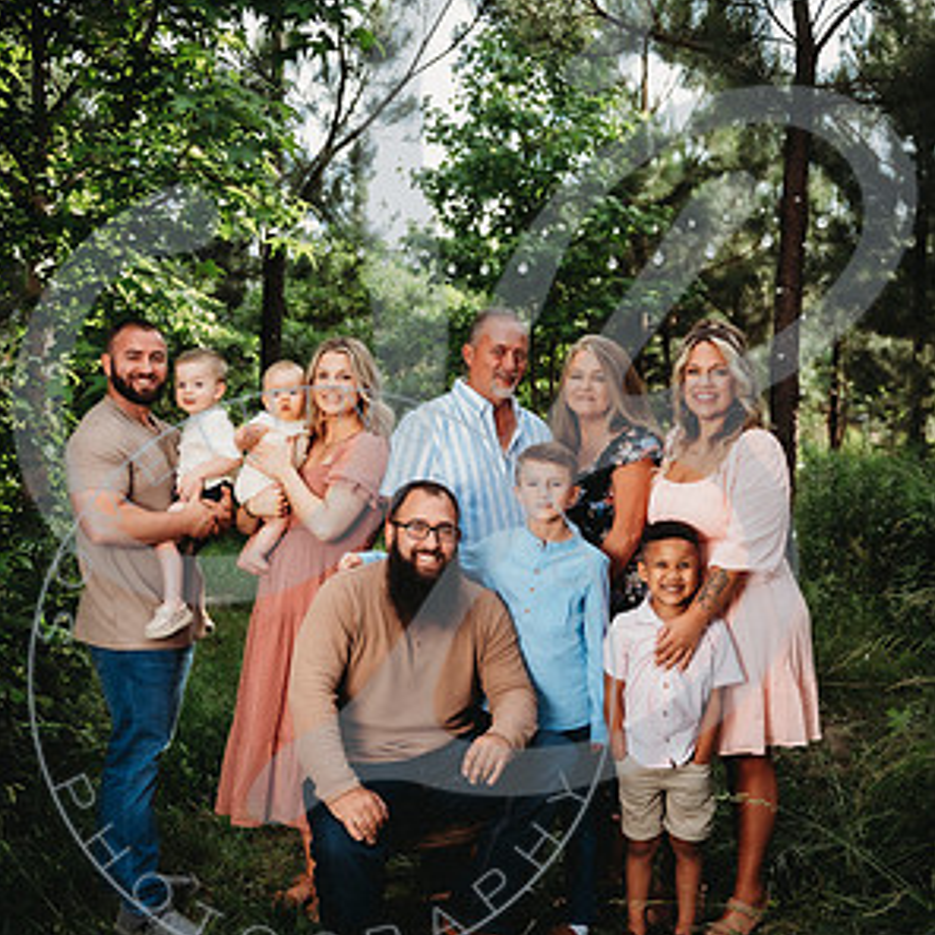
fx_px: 1345
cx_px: 464
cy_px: 439
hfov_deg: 38.3
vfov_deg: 38.3
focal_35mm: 44
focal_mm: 34
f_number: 2.8
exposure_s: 1/200
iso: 50
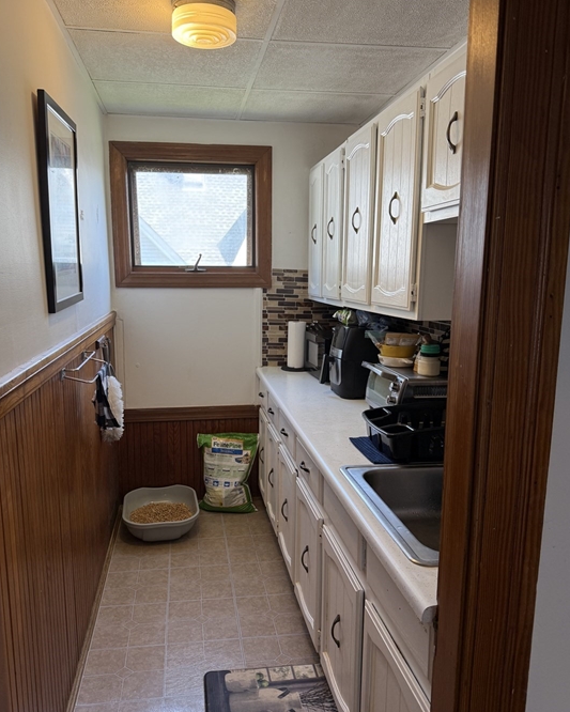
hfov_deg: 53.2
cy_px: 367
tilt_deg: -9.4
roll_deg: -1.1
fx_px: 569
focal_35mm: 27
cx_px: 266
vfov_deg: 64.0
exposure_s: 1/60
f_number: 1.78
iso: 100
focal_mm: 6.76
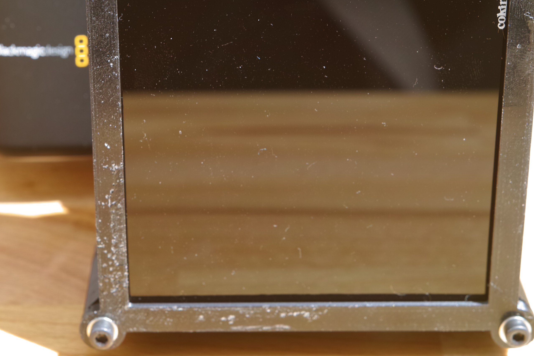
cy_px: 85
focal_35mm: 97
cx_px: 207
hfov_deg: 21.0
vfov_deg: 14.1
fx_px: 1438
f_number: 5.6
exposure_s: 1/60
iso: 100
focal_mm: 35
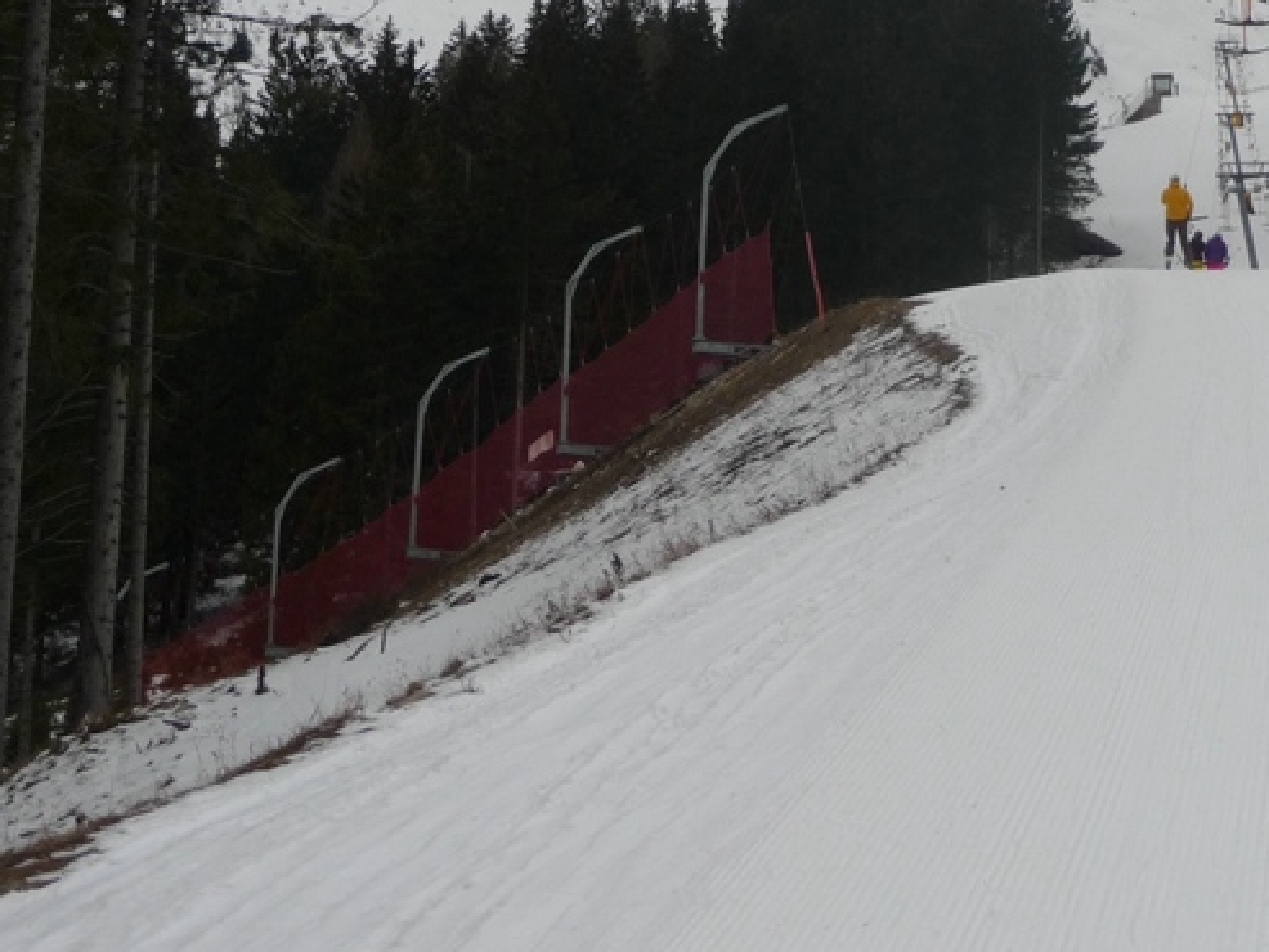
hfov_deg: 18.4
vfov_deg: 13.9
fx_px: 3887
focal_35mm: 106
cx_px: 937
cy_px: 203
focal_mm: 9.3
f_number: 4.3
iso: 100
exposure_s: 1/250
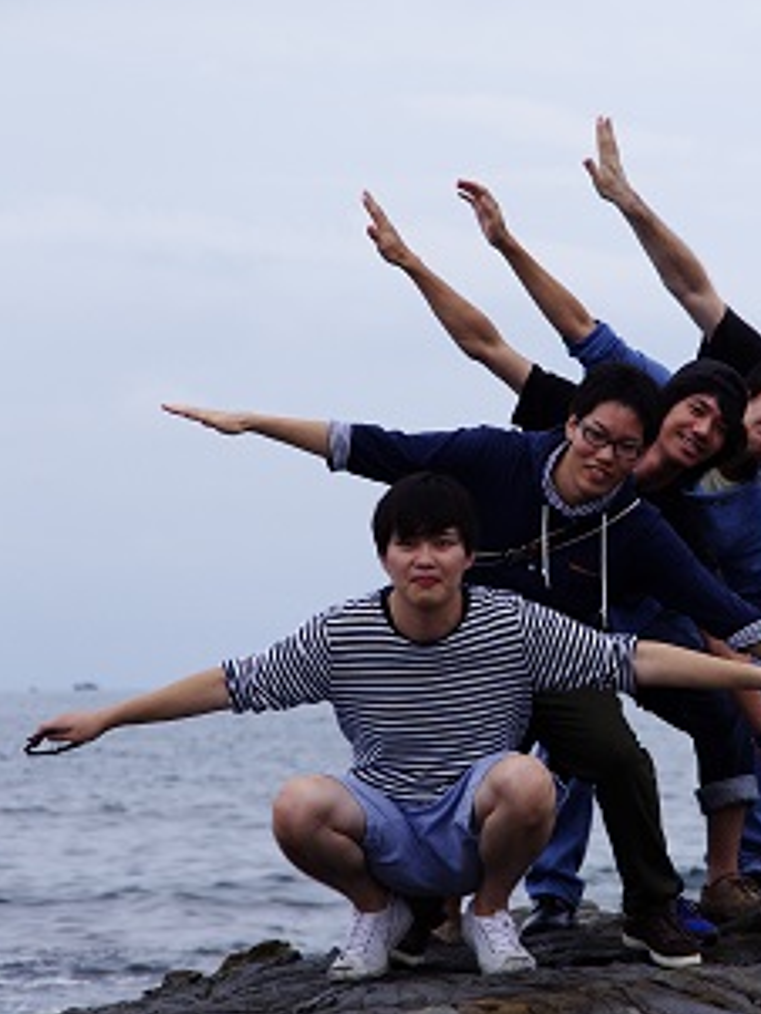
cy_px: 431
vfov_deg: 11.0
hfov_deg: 8.3
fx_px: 5243
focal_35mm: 179
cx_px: 524
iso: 800
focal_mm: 78
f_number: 5.6
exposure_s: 1/3200
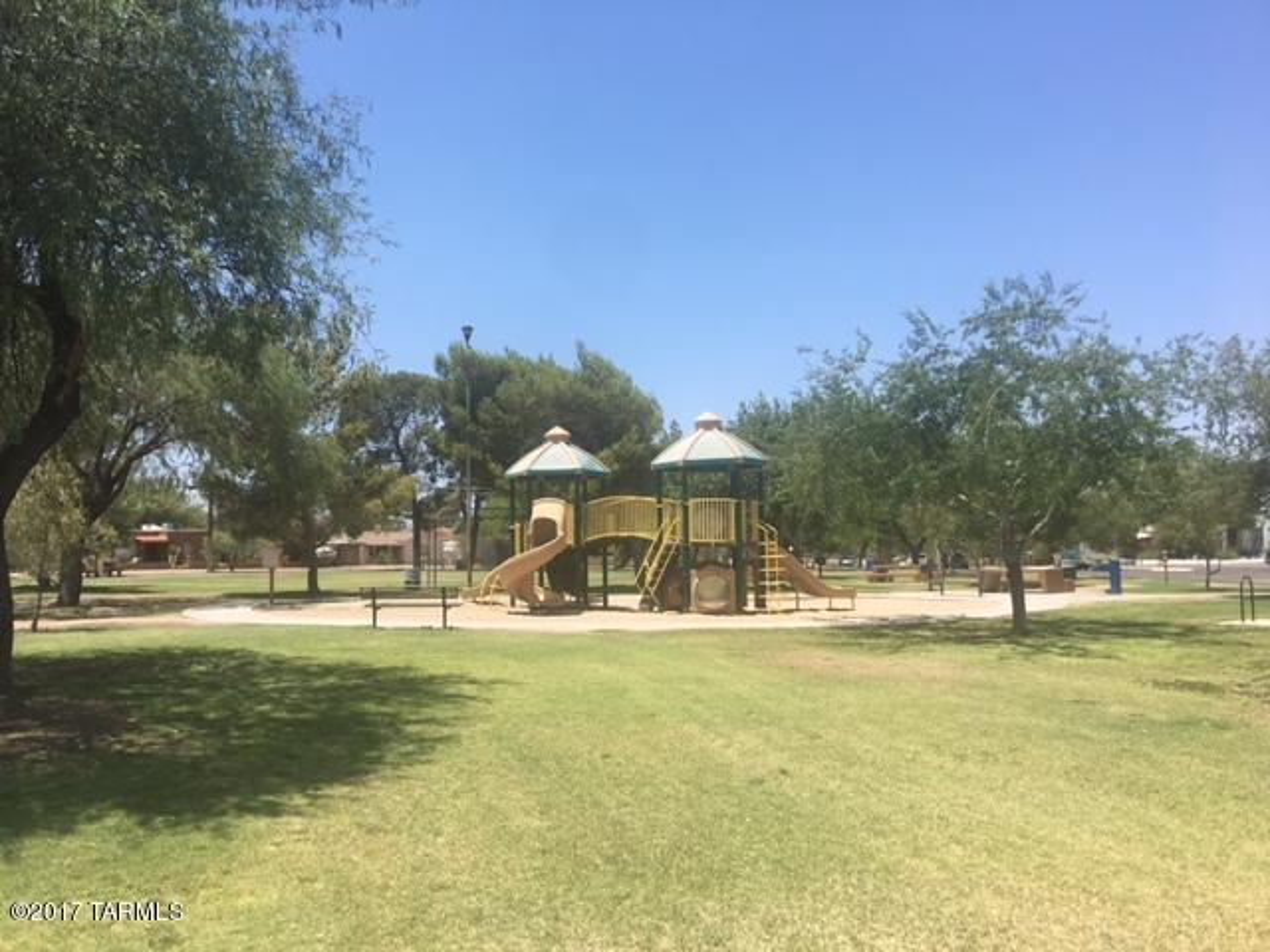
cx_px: 635
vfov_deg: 48.2
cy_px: 476
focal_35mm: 29
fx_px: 1064
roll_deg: +0.3
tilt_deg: +4.5
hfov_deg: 61.7
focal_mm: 4.15
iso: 25
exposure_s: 1/1326
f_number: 2.2
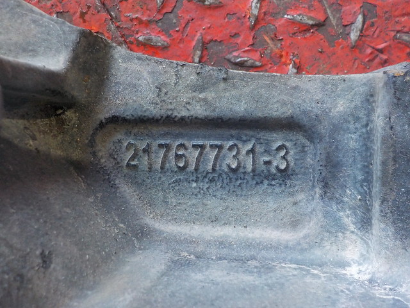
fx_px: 355
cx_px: 205
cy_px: 154
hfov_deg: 60.0
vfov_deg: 46.8
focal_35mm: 30
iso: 320
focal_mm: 4.1
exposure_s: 1/30
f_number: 3.3
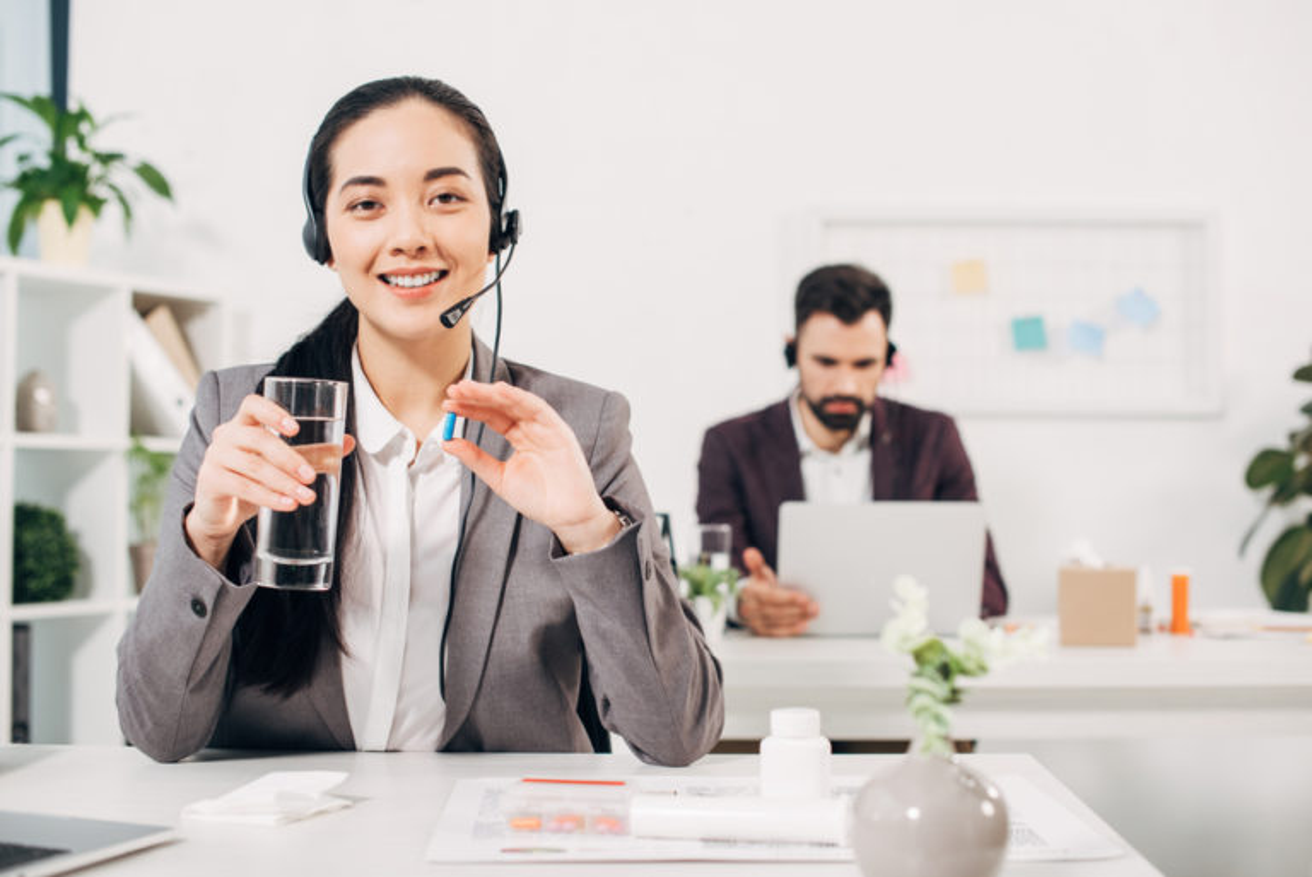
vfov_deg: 27.0
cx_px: 656
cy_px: 438
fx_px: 1823
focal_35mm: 50
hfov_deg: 39.6
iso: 320
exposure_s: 1/200
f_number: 3.5
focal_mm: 50
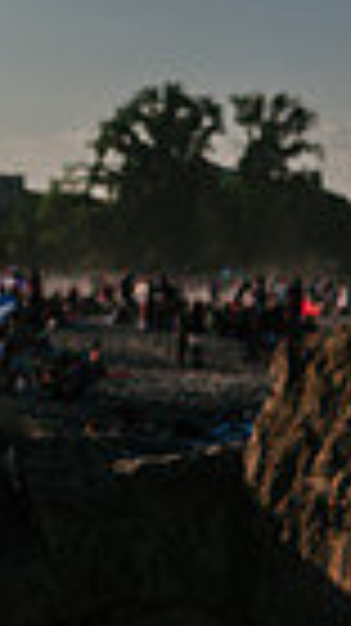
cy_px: 310
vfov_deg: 13.3
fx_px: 2685
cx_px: -76
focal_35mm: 162
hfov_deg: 7.4
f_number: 5.6
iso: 64
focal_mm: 35
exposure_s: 1/200
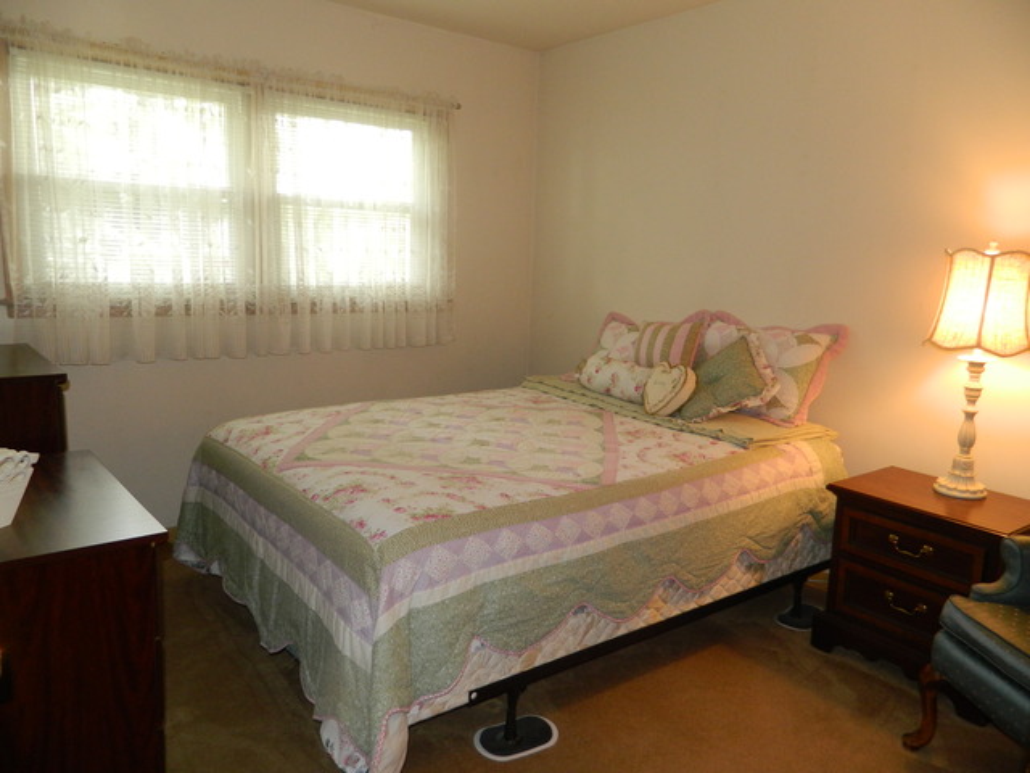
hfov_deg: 69.4
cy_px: 386
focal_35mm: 25
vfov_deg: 54.9
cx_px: 515
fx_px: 744
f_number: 3.1
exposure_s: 1/30
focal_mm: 4.5
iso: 160
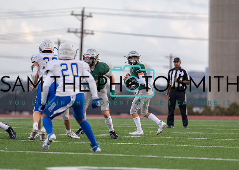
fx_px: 1752
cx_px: 127
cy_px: 94
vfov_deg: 5.6
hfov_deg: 7.8
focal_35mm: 258
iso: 320
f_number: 2.8
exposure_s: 1/1250
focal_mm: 200
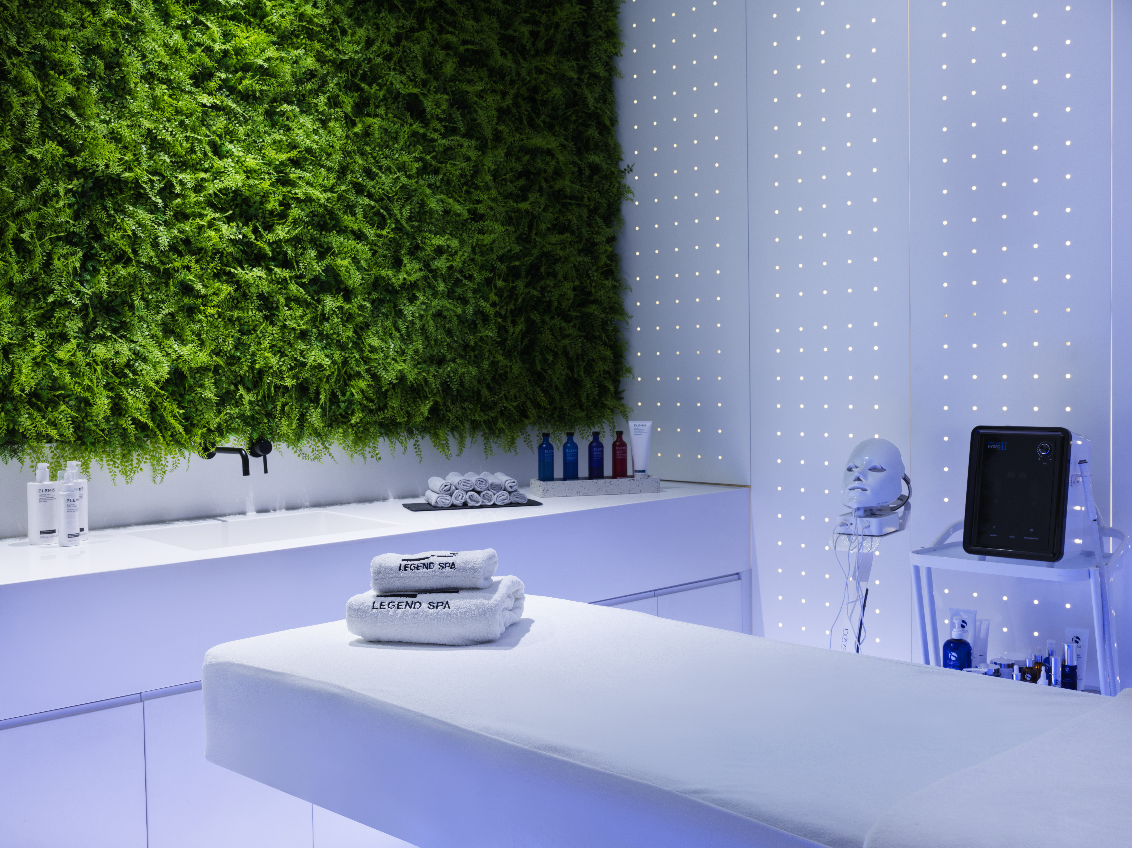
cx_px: 566
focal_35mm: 35
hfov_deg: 52.6
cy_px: 424
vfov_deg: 40.7
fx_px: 1144
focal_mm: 45
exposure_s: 4
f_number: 11
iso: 200
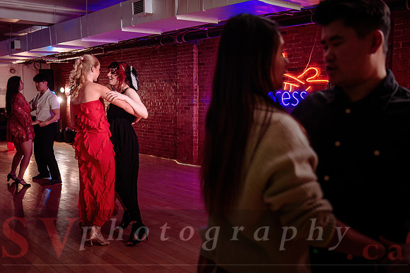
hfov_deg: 47.3
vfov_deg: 32.6
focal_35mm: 41
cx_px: 208
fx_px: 468
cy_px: 137
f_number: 3.5
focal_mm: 40
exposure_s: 1/80
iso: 800
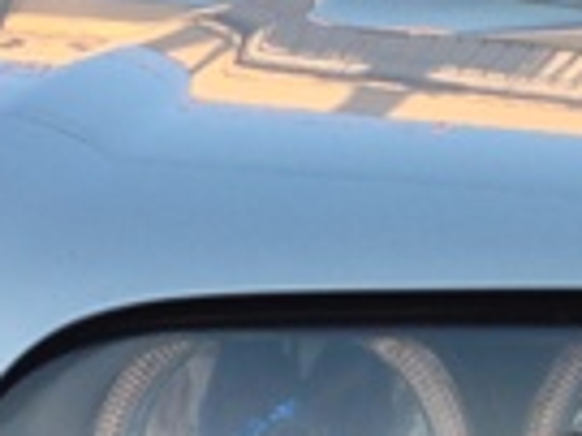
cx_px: 457
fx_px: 2419
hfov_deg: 13.7
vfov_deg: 10.2
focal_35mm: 144
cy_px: 442
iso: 50
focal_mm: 4.13
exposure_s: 1/151
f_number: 2.4
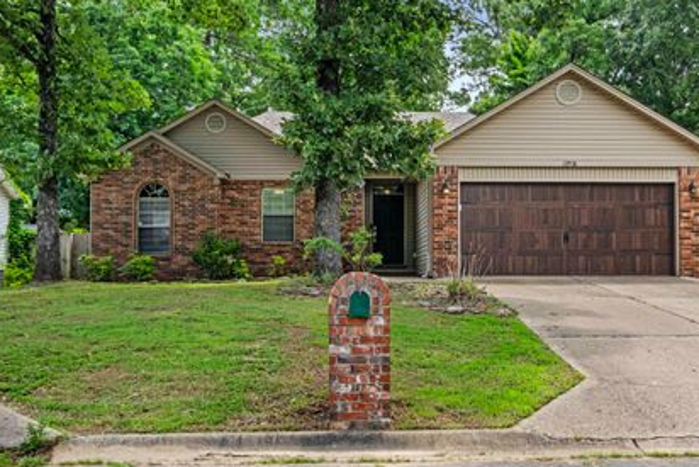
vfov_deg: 33.4
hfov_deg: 48.4
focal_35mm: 40
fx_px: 777
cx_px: 380
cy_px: 250
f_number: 8
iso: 400
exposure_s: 1/160
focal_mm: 21.9
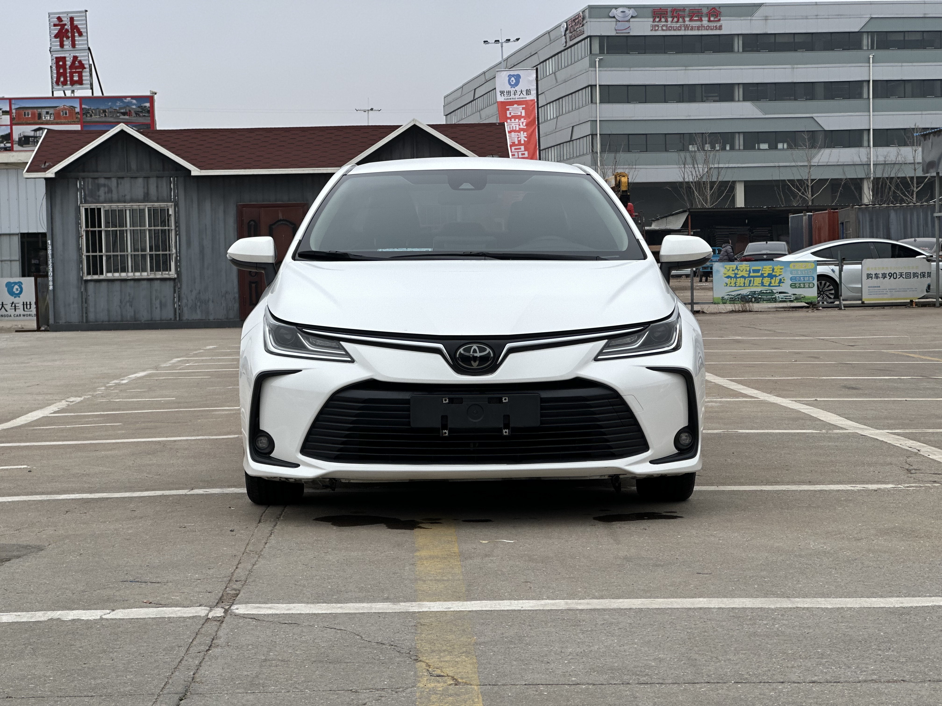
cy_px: 353
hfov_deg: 25.3
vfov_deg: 19.1
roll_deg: +1.3
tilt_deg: -2.1
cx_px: 471
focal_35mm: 77
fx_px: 2095
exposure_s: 1/121
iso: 20
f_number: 2.8
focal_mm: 9
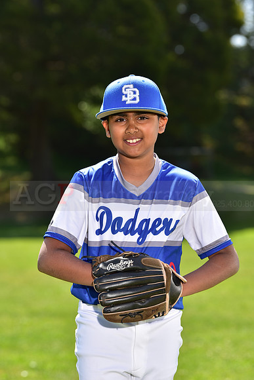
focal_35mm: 150
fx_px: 1586
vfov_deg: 13.7
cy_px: 190
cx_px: 127
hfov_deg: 9.2
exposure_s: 1/200
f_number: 5.6
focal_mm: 150
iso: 80
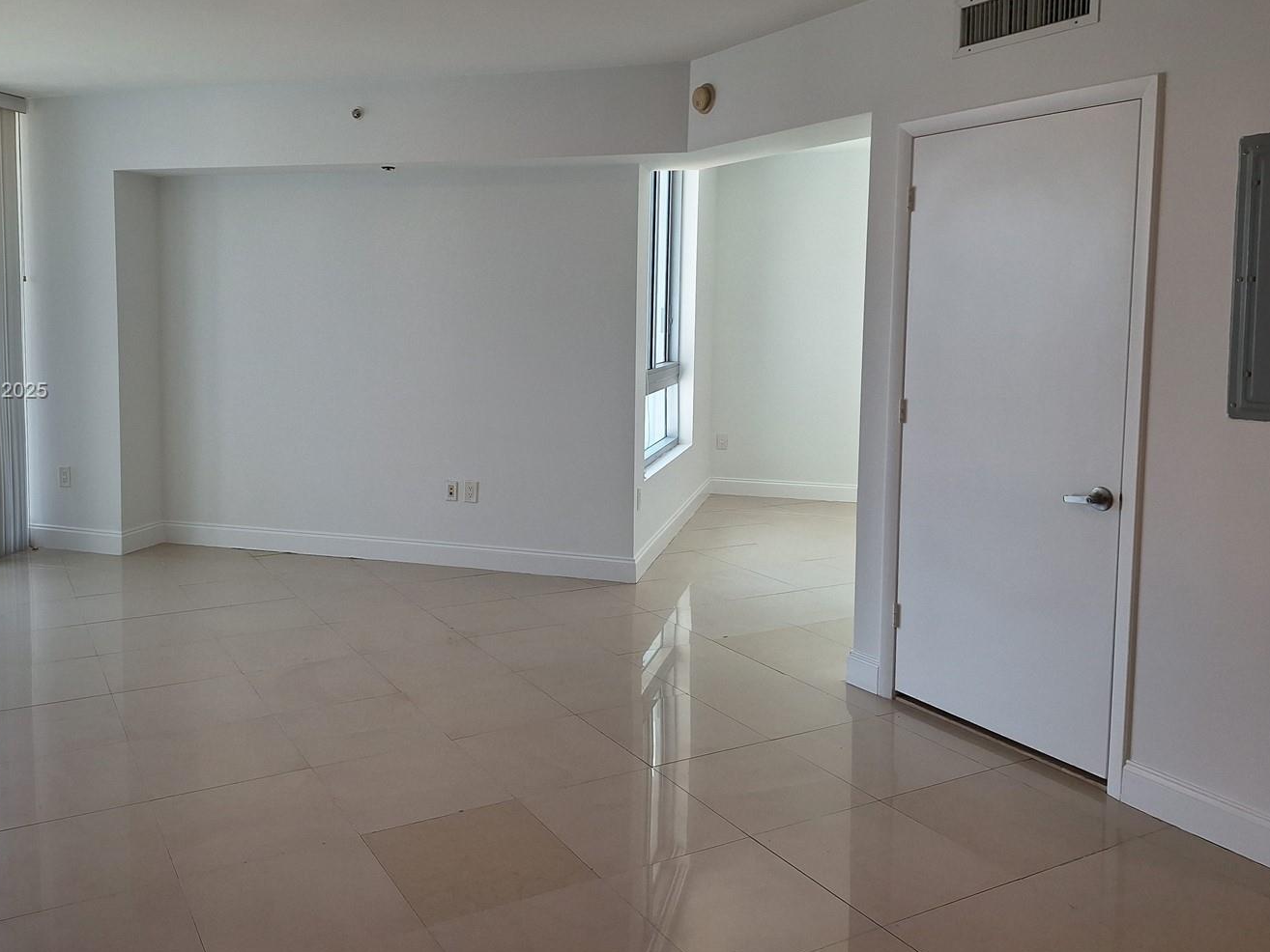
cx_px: 511
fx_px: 1027
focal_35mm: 28
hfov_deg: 62.9
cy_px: 392
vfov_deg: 49.5
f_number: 1.8
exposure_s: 1/253
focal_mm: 5.54
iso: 40
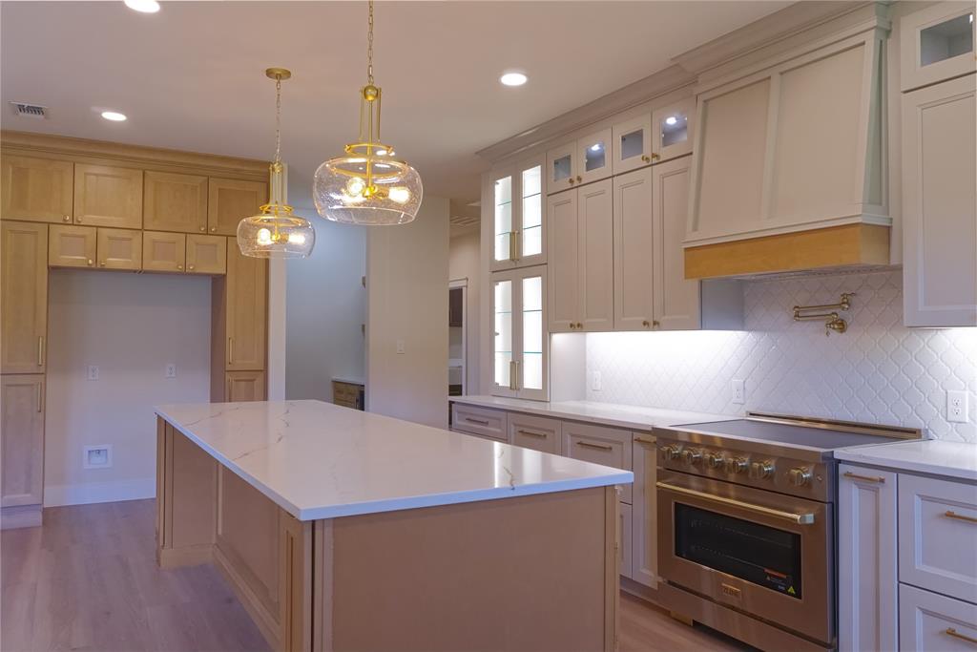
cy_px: 326
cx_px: 488
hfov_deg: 67.4
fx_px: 733
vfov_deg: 47.9
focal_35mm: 27
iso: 125
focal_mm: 18
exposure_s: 1/30
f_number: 8
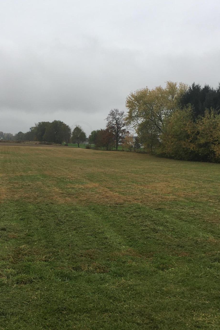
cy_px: 168
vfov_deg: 44.5
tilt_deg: -4.1
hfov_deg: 30.4
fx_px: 403
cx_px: 83
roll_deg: -0.4
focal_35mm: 44
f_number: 2.2
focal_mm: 4.15
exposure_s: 1/331
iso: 25
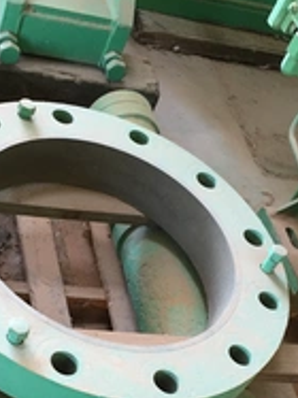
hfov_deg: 23.4
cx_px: 81
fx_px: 712
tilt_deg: -49.0
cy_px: 362
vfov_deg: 29.8
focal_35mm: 62
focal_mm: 4.15
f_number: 2.2
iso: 80
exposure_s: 1/30
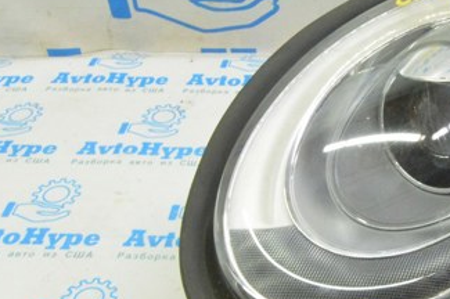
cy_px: 146
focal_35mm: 65
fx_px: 812
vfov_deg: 20.9
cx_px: 402
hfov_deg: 29.7
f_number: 20
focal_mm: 22
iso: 6400
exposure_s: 1/20
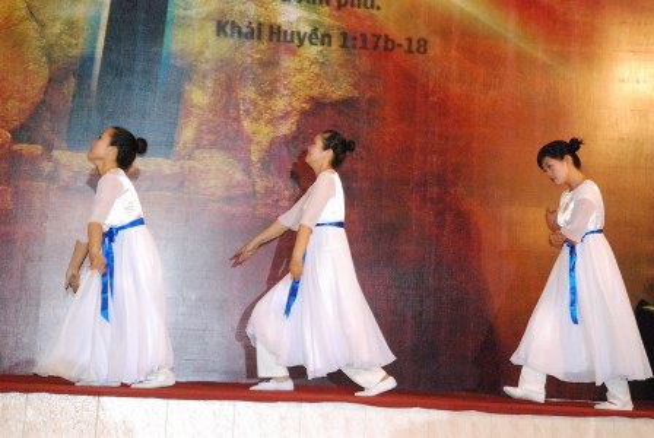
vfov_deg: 19.8
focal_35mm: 69
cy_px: 219
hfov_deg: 29.2
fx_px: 1255
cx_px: 327
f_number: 5
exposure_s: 1/200
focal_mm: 46
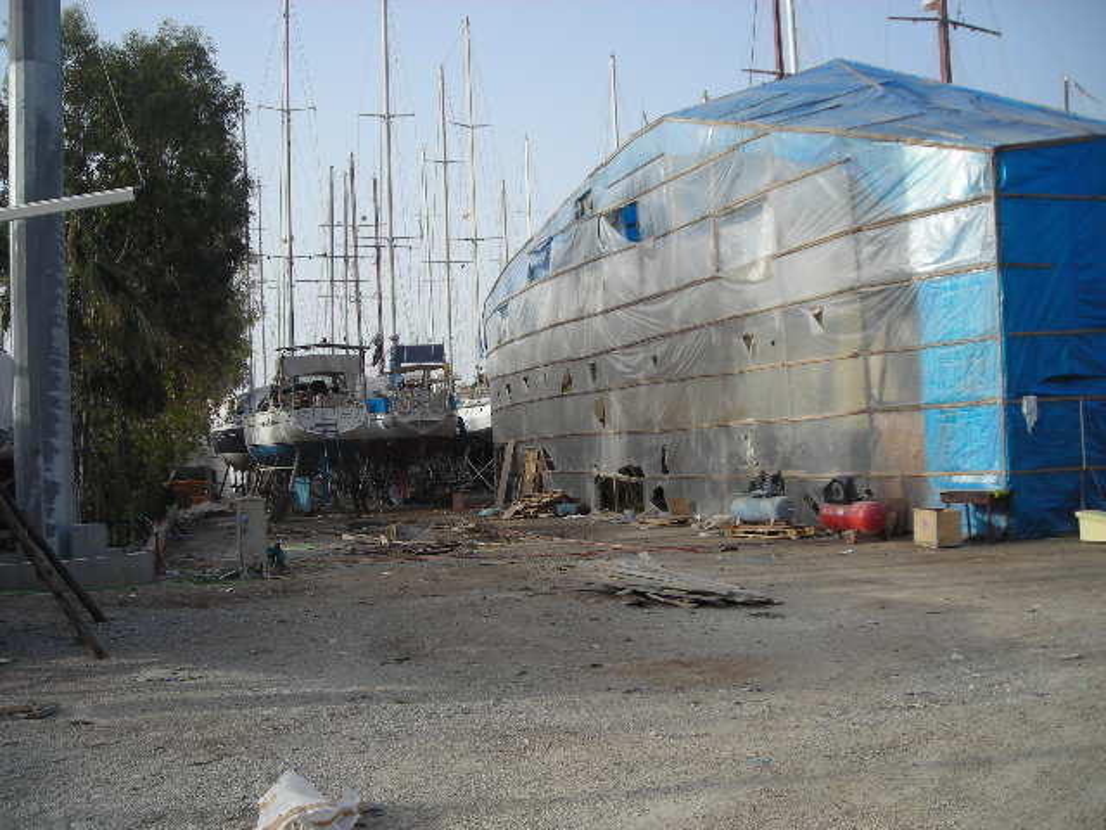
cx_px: 553
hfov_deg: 49.0
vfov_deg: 37.7
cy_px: 415
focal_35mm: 38
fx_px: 1214
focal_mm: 6.3
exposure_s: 1/417
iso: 50
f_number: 3.2
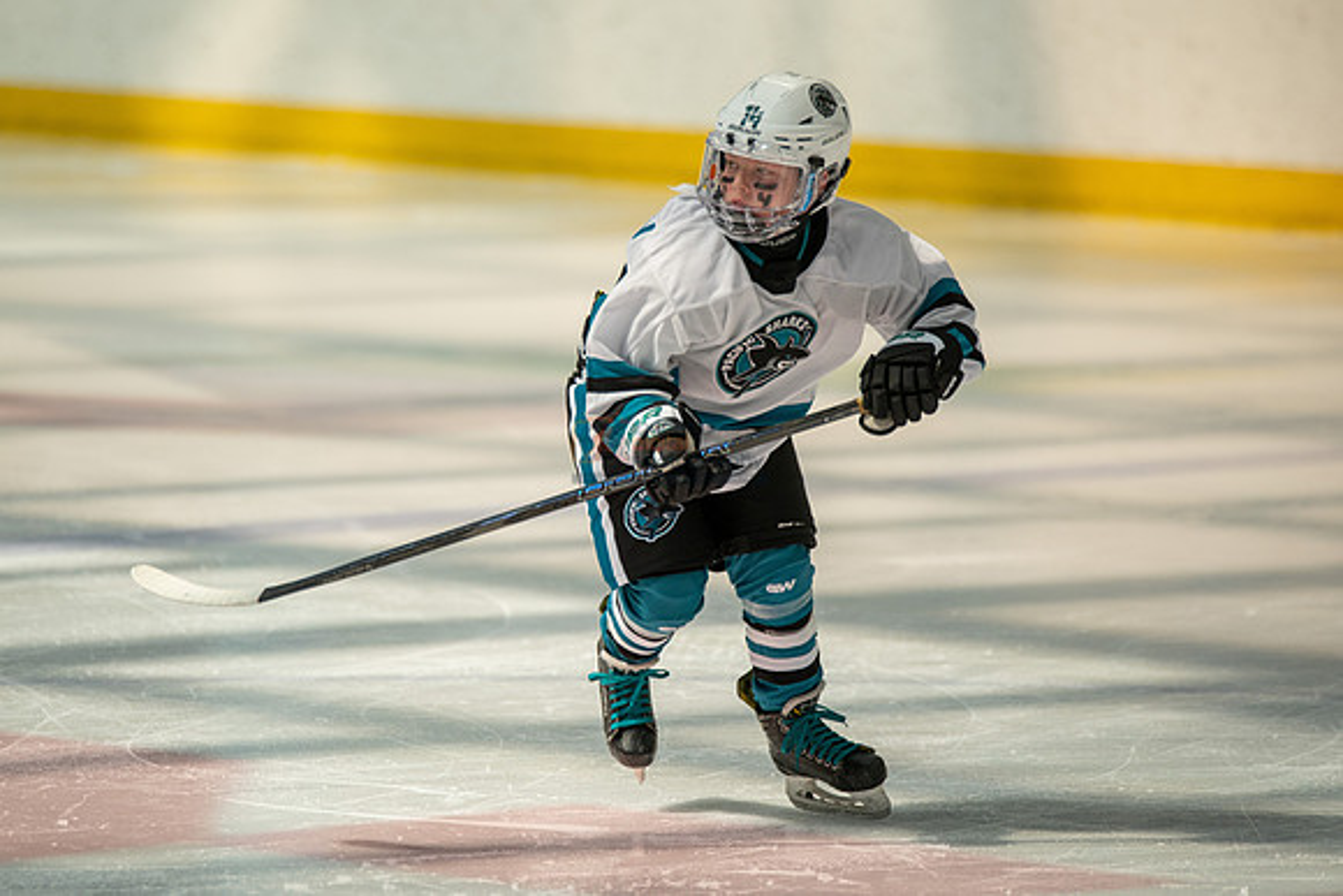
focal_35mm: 364
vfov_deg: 3.8
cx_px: 563
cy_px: 401
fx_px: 13586
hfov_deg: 5.7
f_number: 3.2
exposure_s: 1/5000
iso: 1600
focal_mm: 300
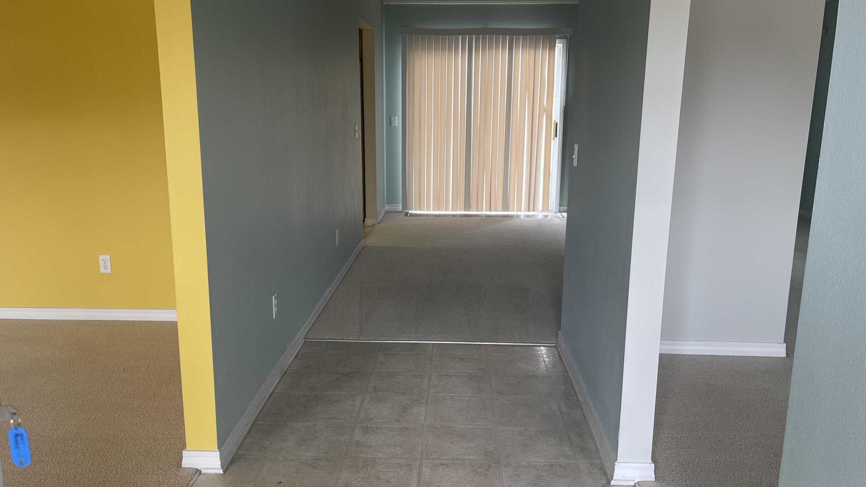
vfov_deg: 37.8
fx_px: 712
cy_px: 250
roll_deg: -0.4
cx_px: 425
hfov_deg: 62.6
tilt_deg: -13.1
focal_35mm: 31
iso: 64
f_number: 1.6
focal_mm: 5.1
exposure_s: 1/121
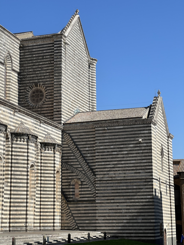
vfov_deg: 25.3
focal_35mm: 77
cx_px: 92
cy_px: 122
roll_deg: +0.9
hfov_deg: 19.1
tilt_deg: +10.7
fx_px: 546
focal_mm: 9
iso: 32
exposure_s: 1/809
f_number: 2.8
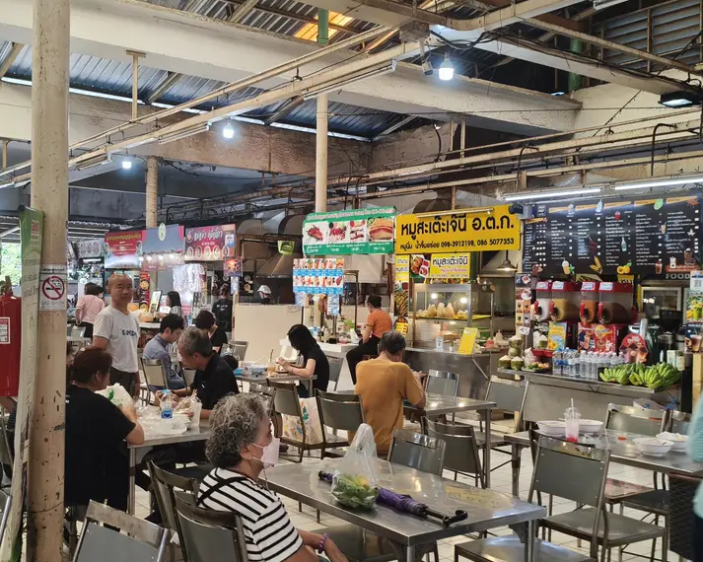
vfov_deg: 39.1
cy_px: 308
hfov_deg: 47.8
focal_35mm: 38
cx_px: 305
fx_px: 790
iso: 125
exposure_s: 1/50
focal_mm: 4.94
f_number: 1.5
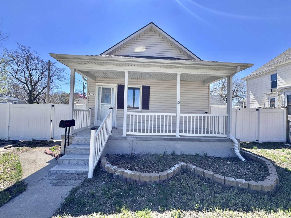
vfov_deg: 85.7
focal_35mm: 14
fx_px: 118
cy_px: 109
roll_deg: -1.7
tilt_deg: +0.3
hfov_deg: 102.1
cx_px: 146
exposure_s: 1/849
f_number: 2.2
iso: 40
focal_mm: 2.22
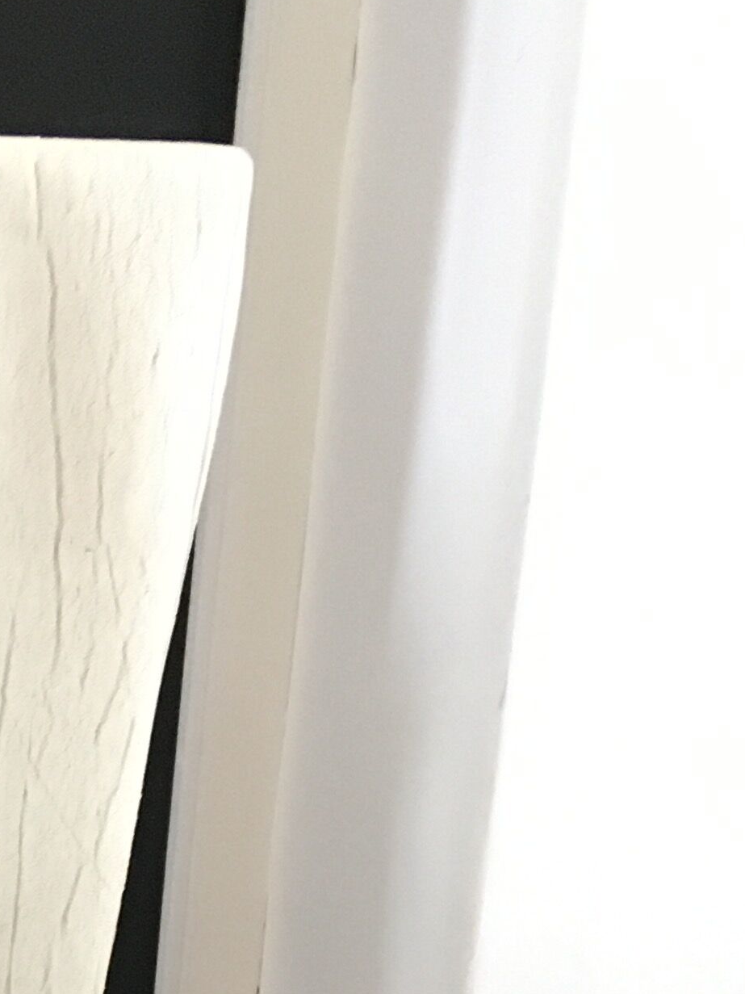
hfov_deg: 14.4
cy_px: 1345
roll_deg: +0.6
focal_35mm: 95
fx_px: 2727
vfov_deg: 18.9
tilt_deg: -18.8
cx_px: -412
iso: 400
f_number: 2.2
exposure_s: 1/17
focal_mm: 4.15
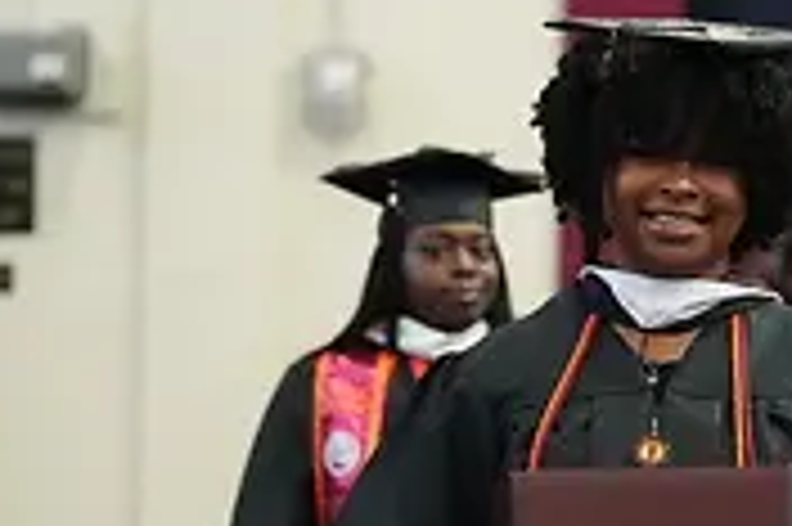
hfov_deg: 9.3
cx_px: 734
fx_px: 4835
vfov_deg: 6.2
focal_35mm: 220
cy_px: 423
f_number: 2.8
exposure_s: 1/400
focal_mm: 86
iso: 6400
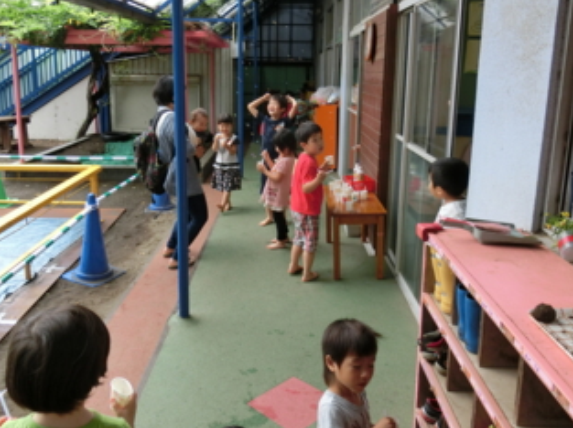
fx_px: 529
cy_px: 179
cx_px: 273
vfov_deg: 43.9
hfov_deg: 56.8
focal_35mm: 32
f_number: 3.5
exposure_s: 1/125
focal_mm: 4.5
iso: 100
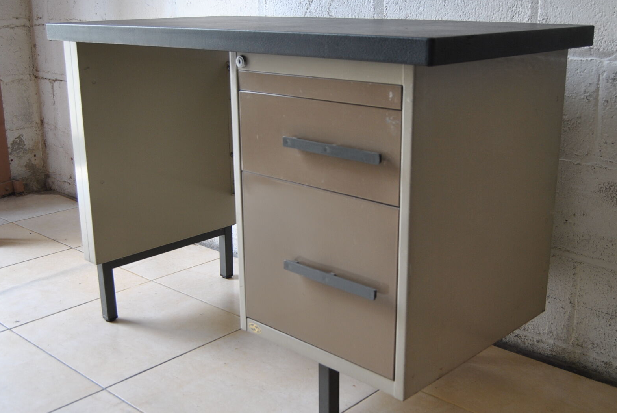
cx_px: 302
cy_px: 228
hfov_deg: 45.7
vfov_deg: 31.5
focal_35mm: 43
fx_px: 731
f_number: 4.5
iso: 200
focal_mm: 23
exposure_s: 1/80
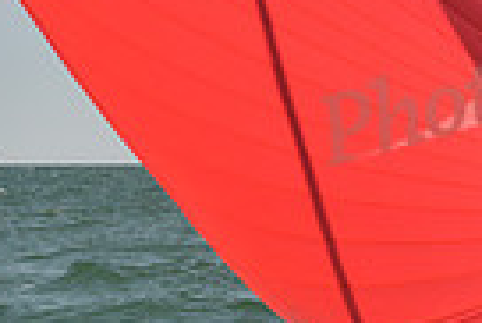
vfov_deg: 4.6
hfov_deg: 6.7
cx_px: 1007
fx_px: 3994
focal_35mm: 298
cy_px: 208
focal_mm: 70
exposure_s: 1/800
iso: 250
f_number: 5
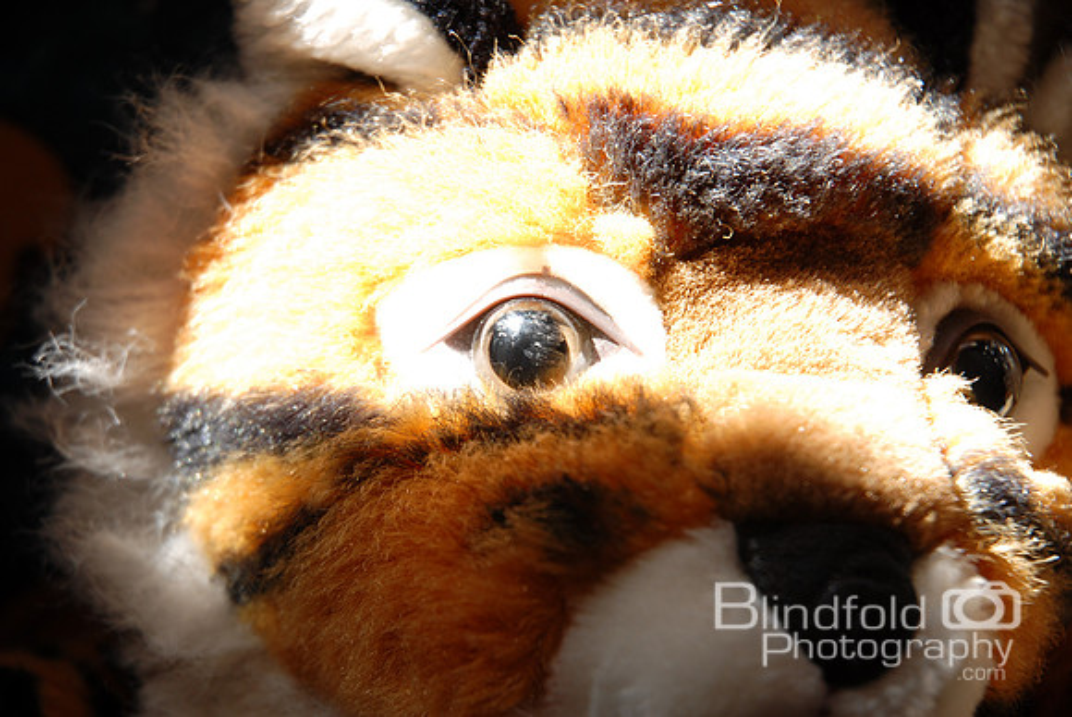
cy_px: 358
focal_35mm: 105
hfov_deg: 19.4
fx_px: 3130
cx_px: 536
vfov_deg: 13.1
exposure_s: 1/50
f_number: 4.5
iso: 200
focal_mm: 70
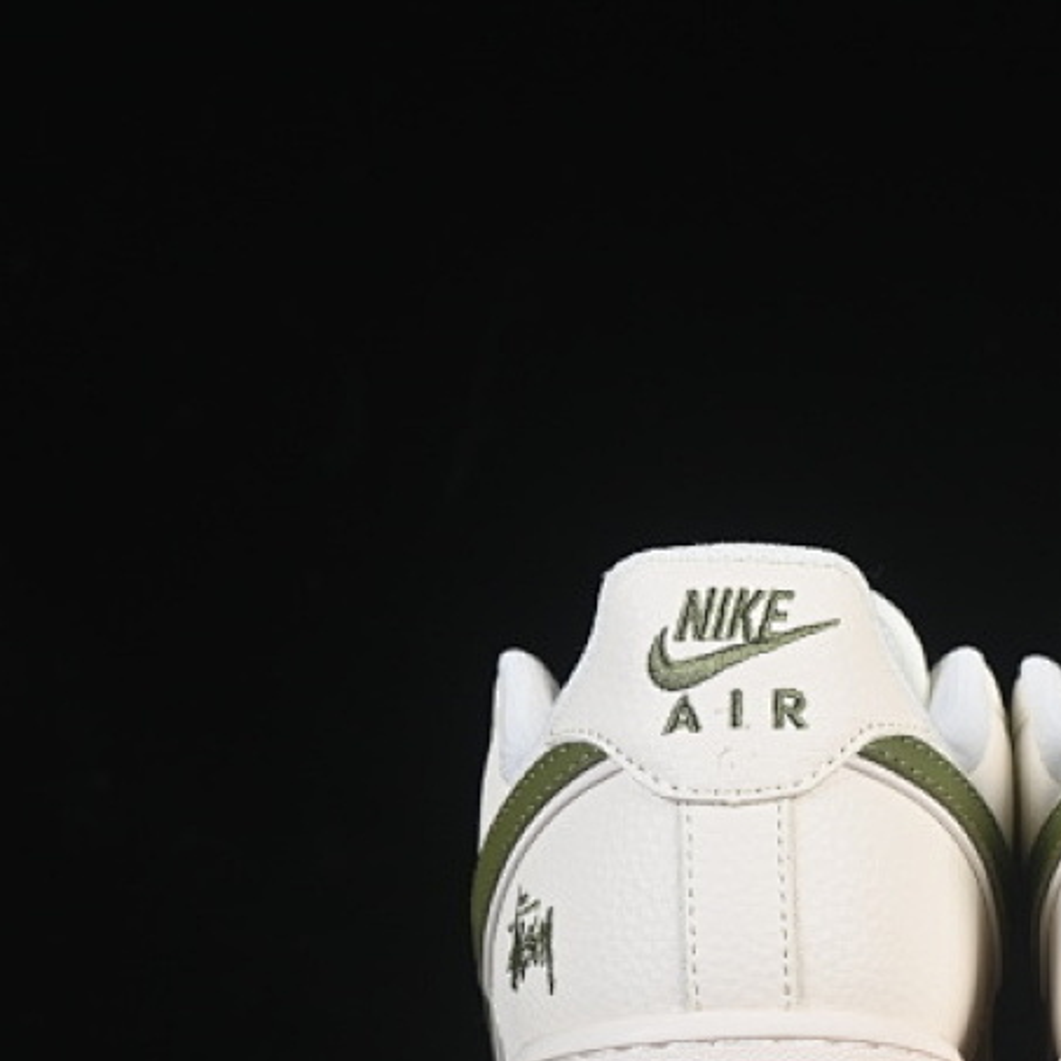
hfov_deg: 11.4
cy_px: 766
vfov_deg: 11.5
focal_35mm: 152
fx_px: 5271
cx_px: 1031
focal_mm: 50
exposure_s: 1/80
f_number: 8
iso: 160
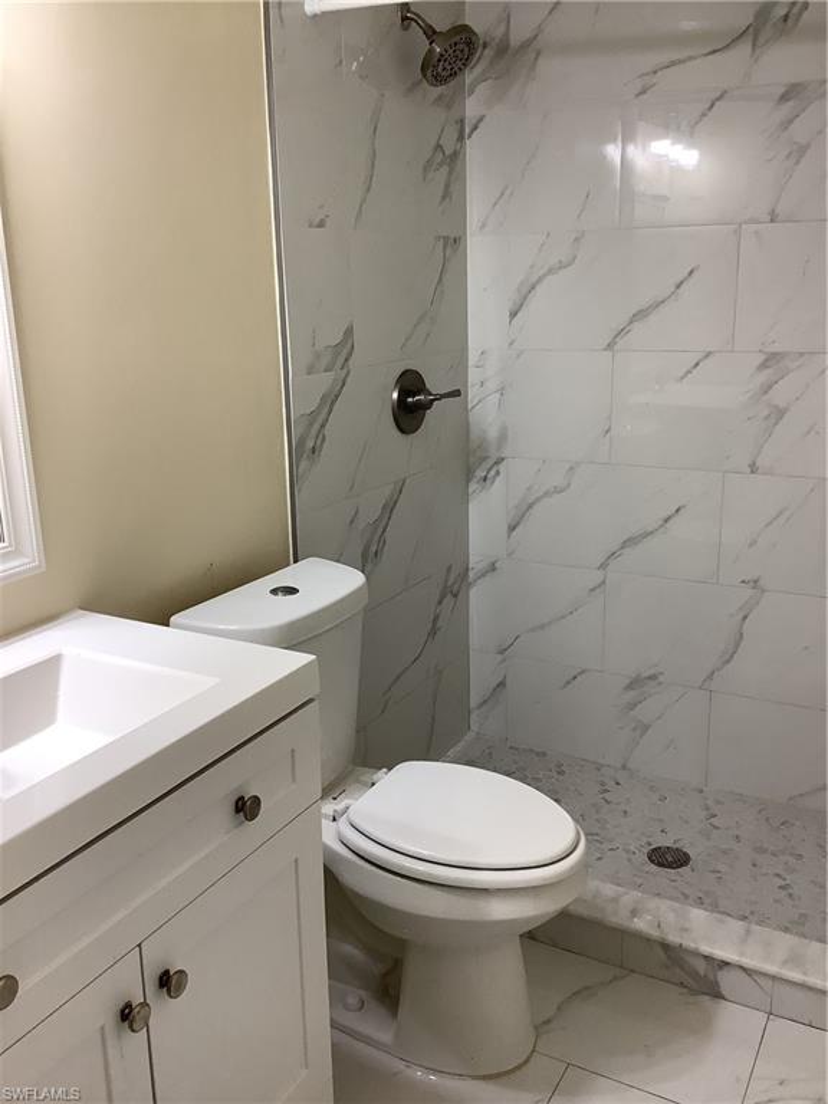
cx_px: 414
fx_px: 989
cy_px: 552
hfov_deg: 45.4
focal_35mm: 31
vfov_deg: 58.4
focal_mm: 3.3
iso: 80
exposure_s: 1/120
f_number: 2.4
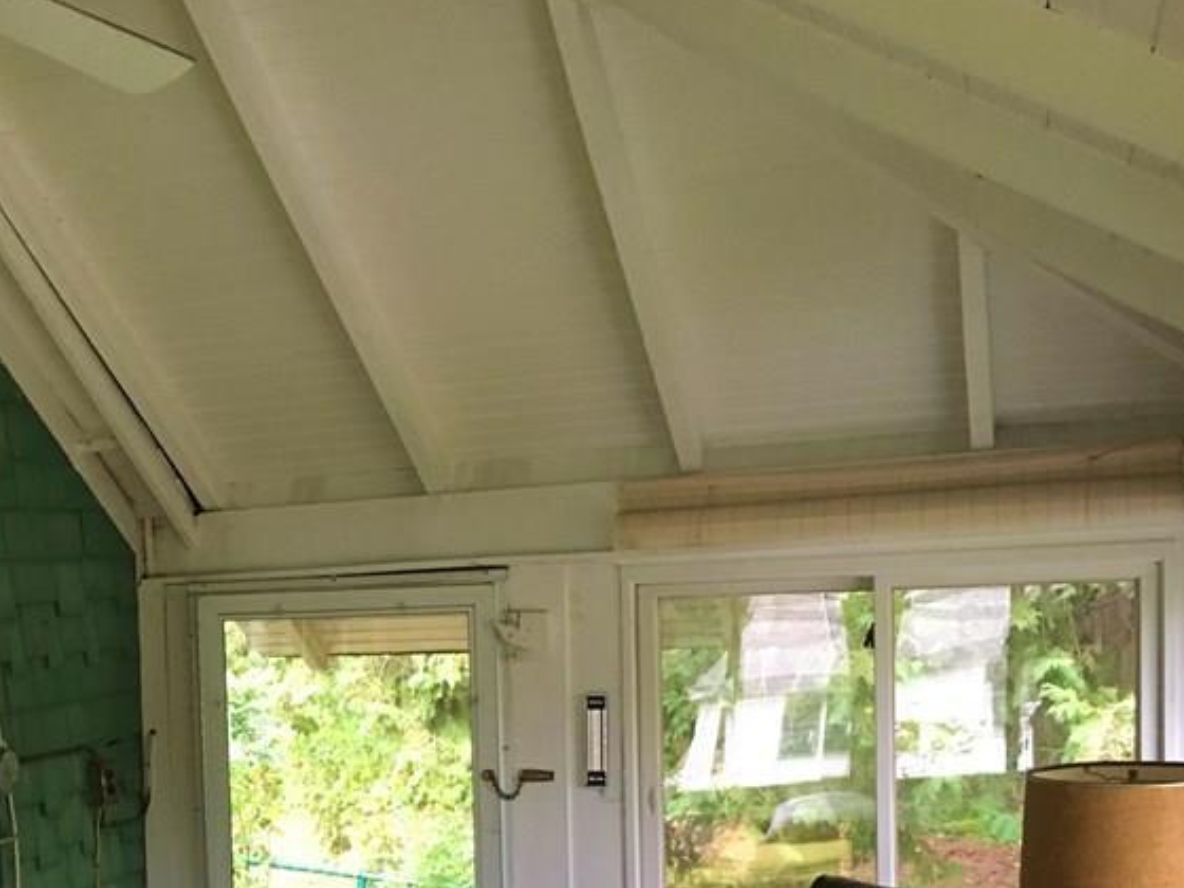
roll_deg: +2.5
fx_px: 1813
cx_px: 184
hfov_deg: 34.7
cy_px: 736
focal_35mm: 53
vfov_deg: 26.9
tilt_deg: -4.1
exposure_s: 1/20
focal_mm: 4.15
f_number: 2.2
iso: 200
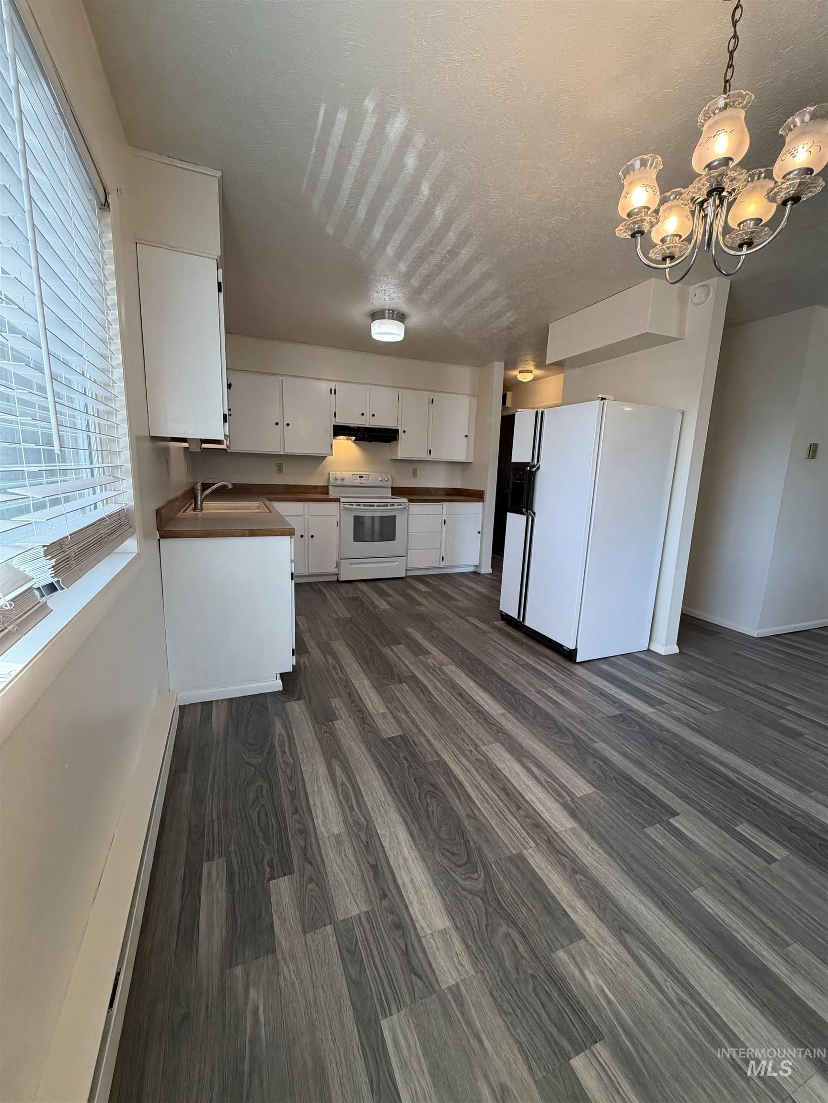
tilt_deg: -10.8
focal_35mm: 14
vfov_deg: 102.1
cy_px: 552
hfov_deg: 85.7
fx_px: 446
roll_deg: -1.9
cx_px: 414
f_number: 2.2
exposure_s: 1/120
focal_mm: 2.22
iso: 125
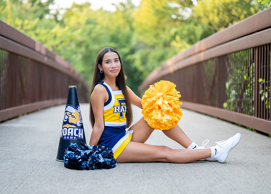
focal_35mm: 67
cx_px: 135
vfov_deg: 21.4
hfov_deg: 29.7
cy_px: 108
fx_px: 512
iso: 320
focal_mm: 50
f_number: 1.2
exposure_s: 1/500
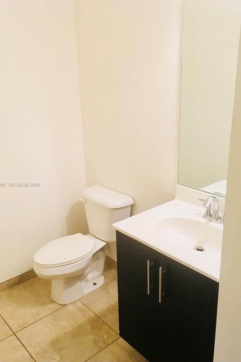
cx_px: 121
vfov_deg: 60.3
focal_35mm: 31
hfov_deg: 42.3
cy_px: 185
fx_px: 311
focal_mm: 4.15
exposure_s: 1/33
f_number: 2.2
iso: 160
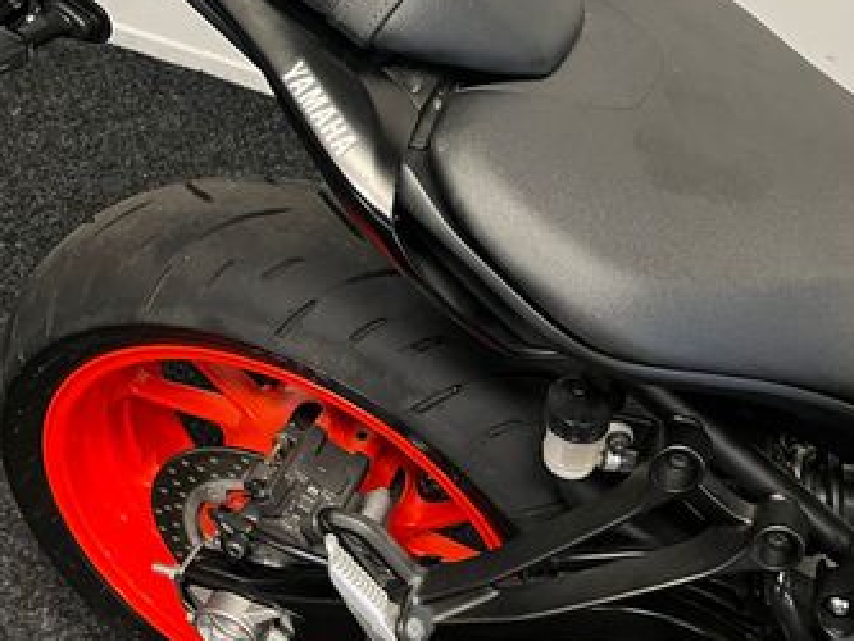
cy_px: 92
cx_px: 510
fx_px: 1234
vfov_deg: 28.3
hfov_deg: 38.0
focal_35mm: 50
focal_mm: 5.1
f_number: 1.6
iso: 125
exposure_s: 1/50
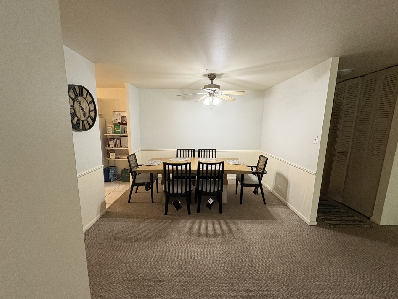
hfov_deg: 98.2
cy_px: 155
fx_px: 172
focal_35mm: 15
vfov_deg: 81.7
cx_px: 199
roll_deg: -0.5
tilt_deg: -9.0
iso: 250
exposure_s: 1/60
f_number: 2.2
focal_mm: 2.22
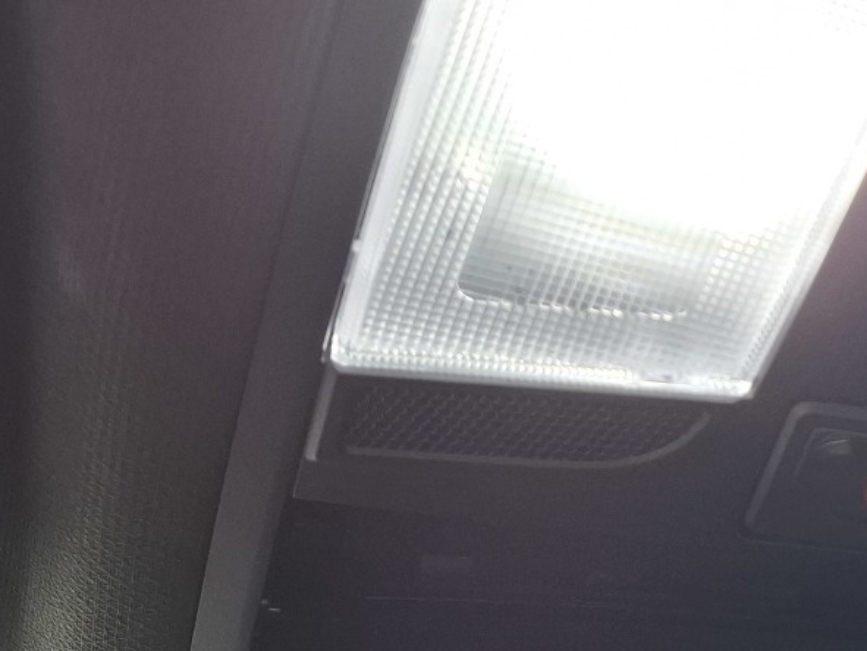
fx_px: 1754
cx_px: 1071
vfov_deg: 21.0
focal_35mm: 70
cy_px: 224
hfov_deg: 24.8
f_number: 1.8
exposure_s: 1/40
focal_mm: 5.54
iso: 320
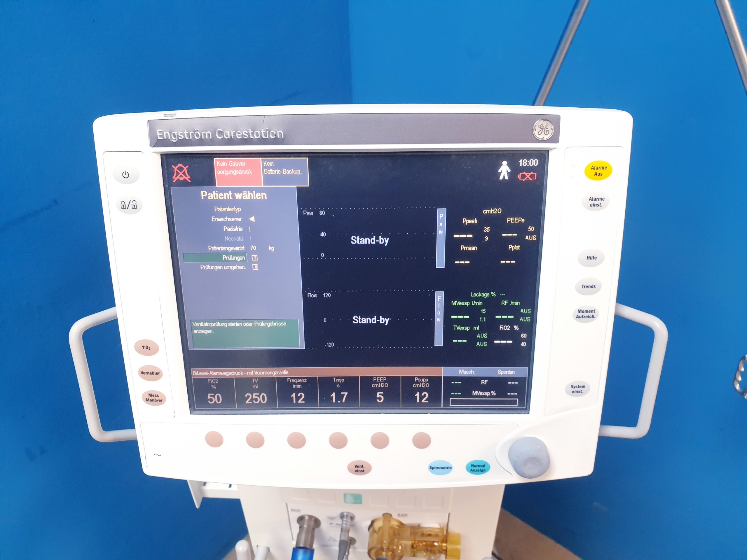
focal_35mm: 26
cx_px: 374
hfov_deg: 67.3
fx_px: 561
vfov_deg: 53.1
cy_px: 280
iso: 250
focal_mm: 4.3
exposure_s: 1/50
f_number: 2.4
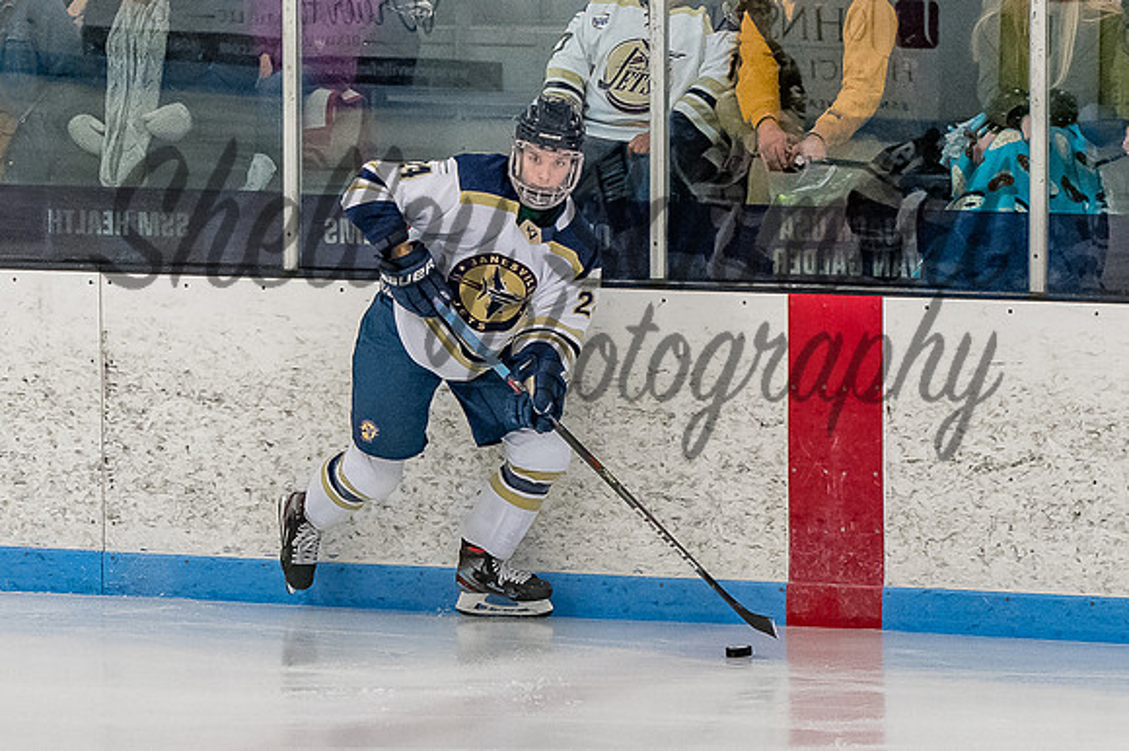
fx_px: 9758
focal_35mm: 311
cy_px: 392
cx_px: 524
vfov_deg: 4.4
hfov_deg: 6.6
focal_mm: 100
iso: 2500
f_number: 4
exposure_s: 1/800
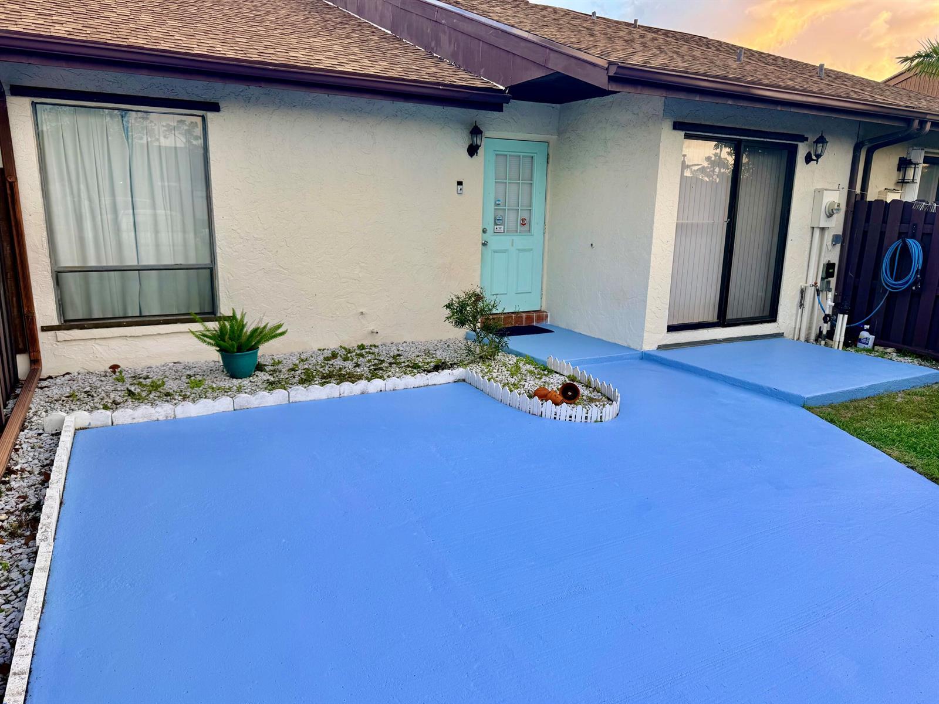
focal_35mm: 24
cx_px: 470
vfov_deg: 56.8
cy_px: 352
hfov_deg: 71.6
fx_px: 651
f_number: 1.78
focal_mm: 6.76
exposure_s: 1/333
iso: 80
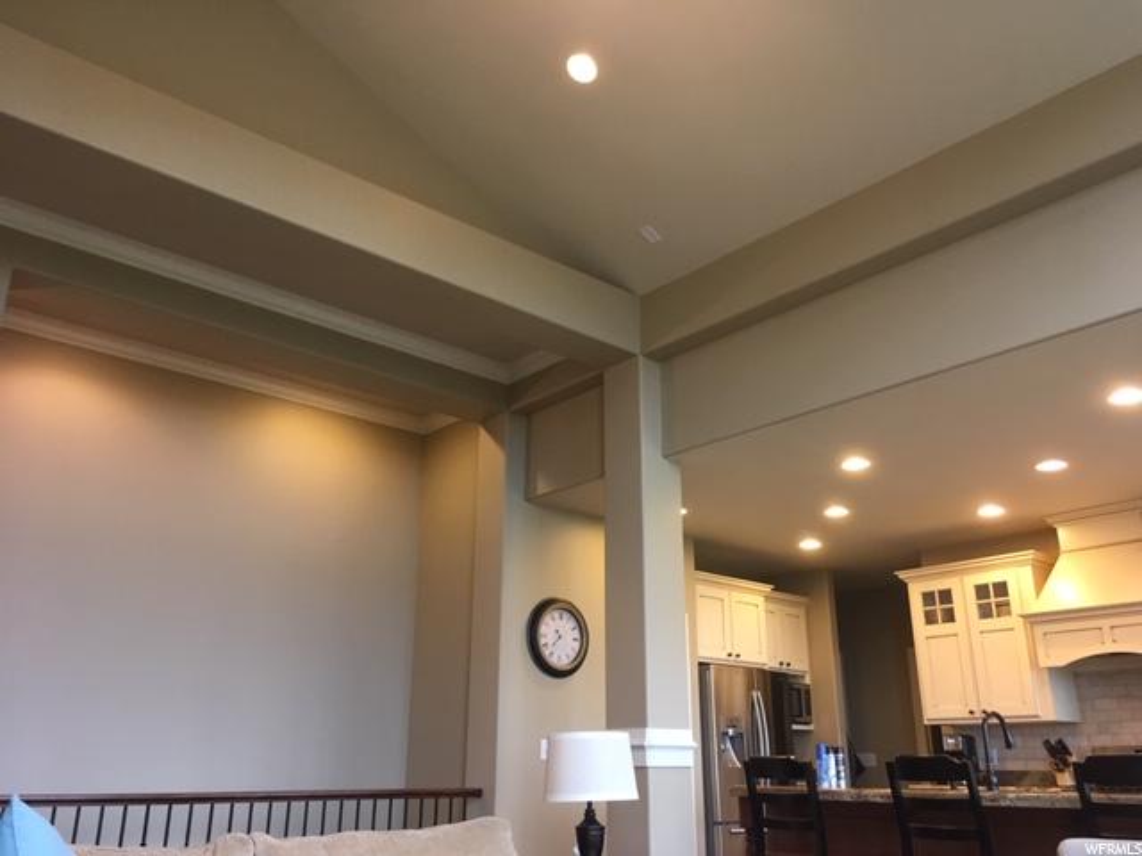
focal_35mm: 29
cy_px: 428
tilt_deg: +17.9
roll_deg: -0.8
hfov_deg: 61.7
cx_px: 571
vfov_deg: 48.2
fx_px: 957
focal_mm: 4.15
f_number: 2.2
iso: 100
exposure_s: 1/30
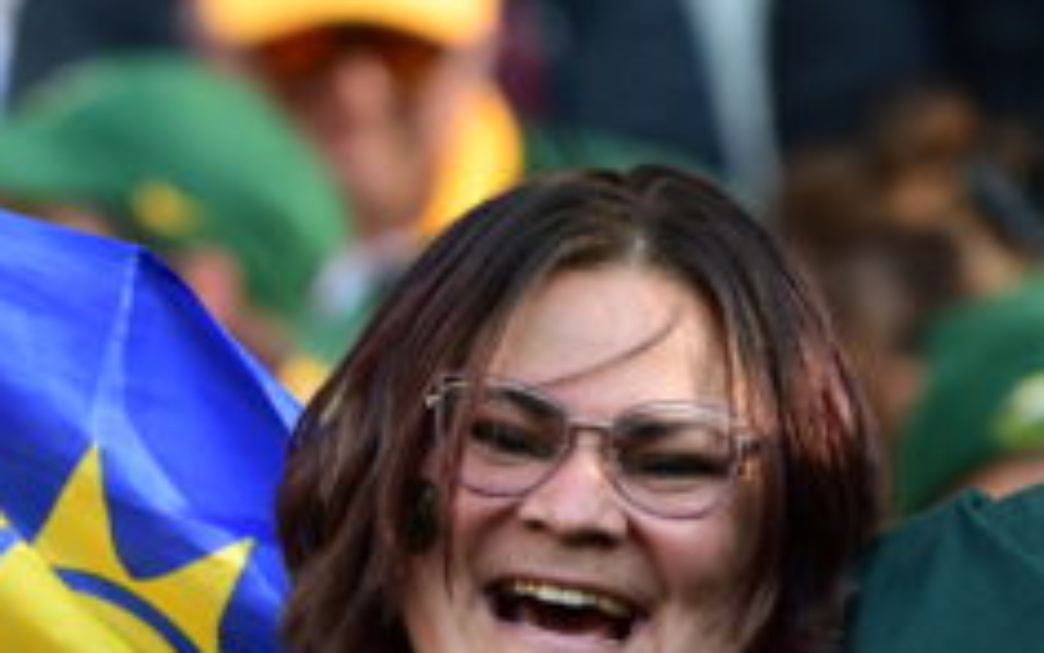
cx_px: -187
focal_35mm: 889
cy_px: 615
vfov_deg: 1.5
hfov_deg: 2.4
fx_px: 25300
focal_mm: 200
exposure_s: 1/640
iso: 500
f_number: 3.2
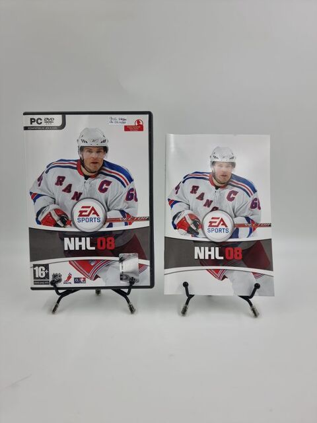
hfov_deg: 56.8
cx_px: 158
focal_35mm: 24
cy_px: 212
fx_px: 293
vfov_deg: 71.6
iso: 50
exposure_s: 1/158
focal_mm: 6.7
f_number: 1.8
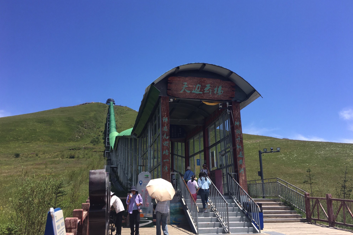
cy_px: 121
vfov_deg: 42.3
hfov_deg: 60.3
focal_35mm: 31
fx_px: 304
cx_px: 174
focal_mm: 4.15
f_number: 2.2
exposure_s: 1/1202
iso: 25
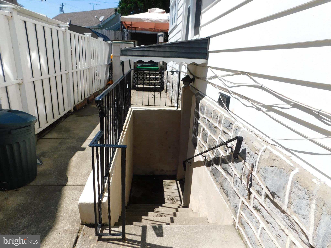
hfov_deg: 73.9
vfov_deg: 58.9
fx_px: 220
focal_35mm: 23
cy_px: 124
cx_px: 166
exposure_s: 1/1500
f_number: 3
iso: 125
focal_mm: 4
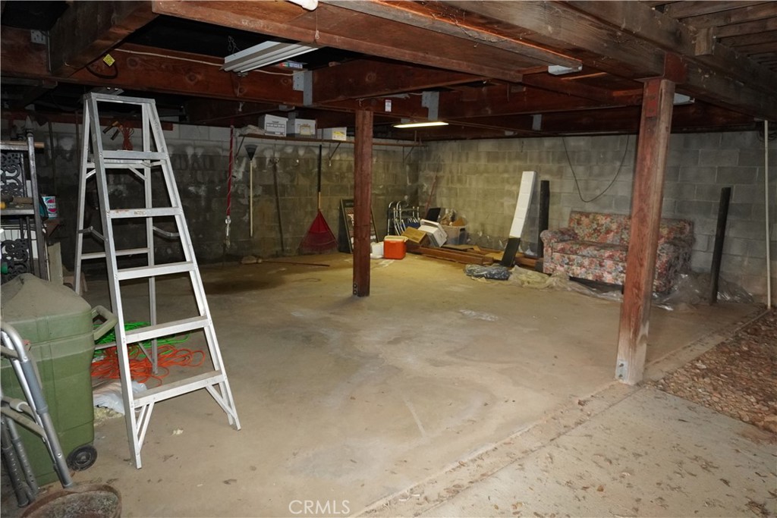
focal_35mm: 24
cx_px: 388
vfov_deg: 53.1
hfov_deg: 73.7
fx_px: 518
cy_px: 259
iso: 3200
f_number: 3.5
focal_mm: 16
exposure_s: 1/125
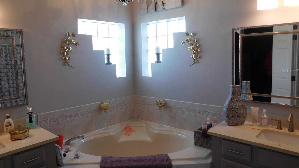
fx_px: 214
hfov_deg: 69.8
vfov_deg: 42.8
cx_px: 146
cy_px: 71
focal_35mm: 27
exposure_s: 1/50
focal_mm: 4.1
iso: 125
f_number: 3
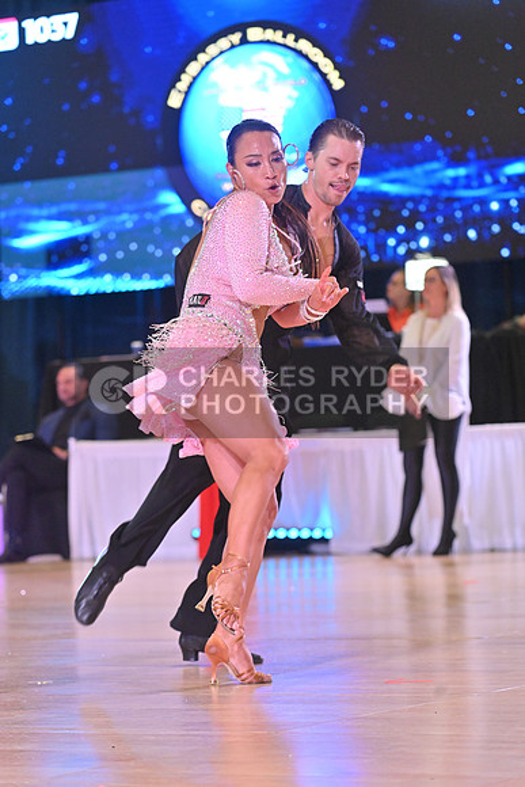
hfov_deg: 10.2
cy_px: 394
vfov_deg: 15.2
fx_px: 2951
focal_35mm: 135
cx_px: 262
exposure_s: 1/400
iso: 4000
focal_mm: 135
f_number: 5
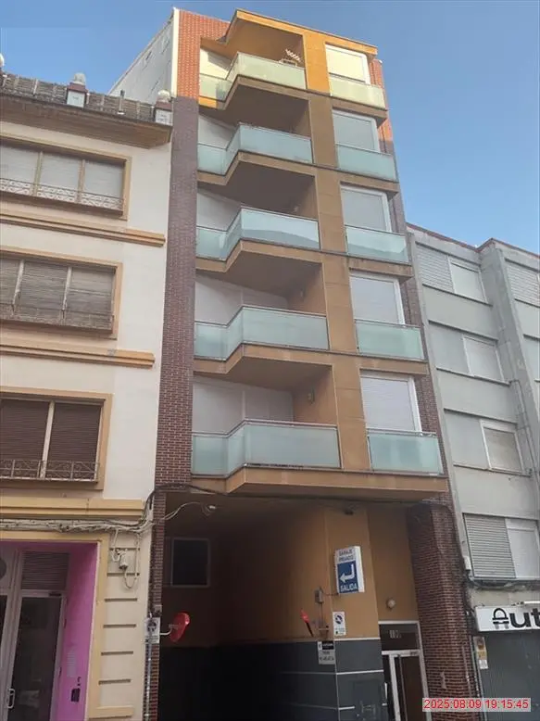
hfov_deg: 48.2
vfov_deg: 61.7
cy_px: 360
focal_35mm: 29
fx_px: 604
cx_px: 270
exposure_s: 1/279
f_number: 1.8
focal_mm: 3
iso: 16
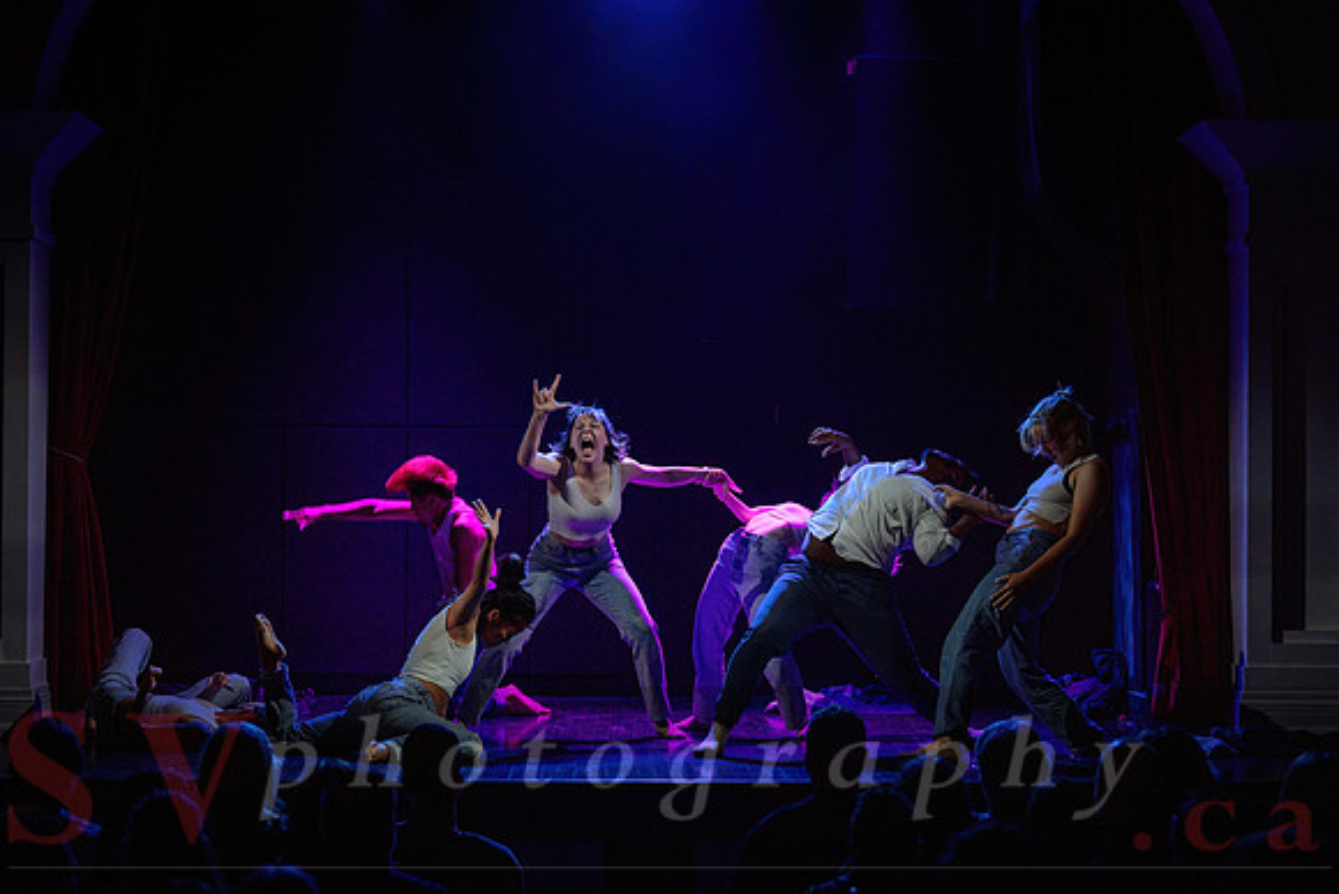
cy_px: 412
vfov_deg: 13.4
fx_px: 3788
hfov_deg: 20.0
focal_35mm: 102
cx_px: 788
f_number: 2.8
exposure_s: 1/250
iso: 1600
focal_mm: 86
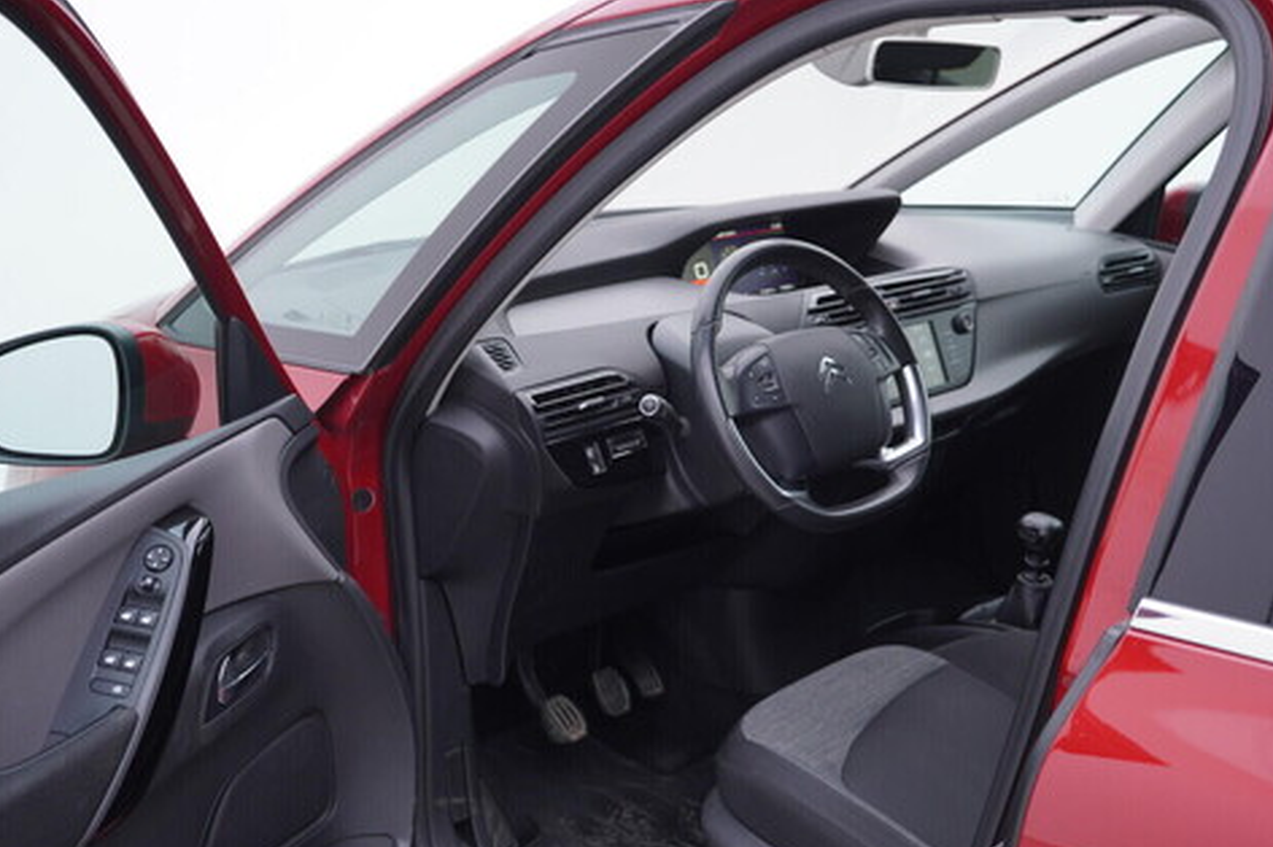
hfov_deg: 46.4
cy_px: 492
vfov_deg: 31.8
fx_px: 1484
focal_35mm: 42
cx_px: 634
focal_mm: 24
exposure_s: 1/50
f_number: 3.2
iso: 125
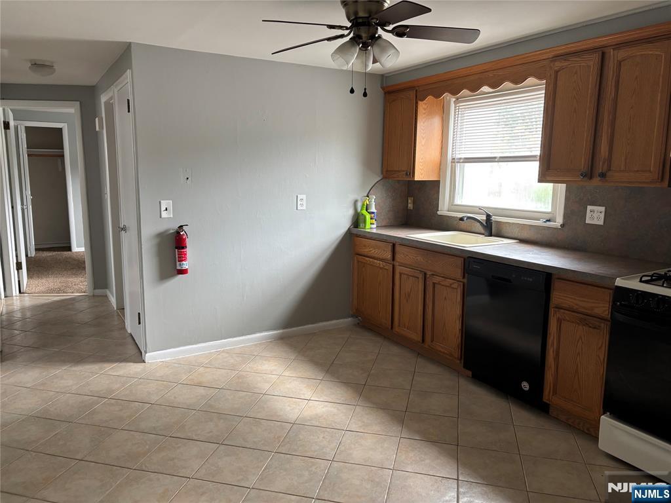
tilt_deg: -8.0
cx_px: 336
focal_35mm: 26
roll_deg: -0.3
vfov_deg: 53.1
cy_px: 252
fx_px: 504
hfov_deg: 67.3
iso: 125
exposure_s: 1/71
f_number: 1.6
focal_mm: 5.96
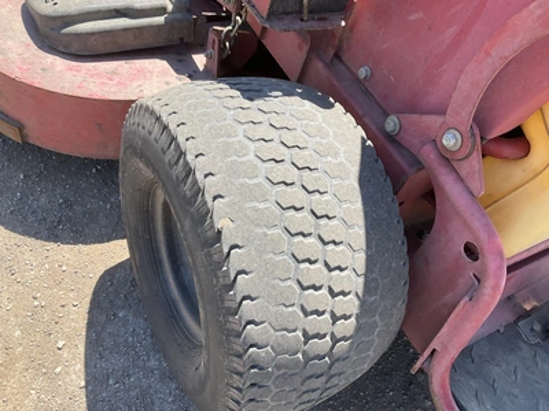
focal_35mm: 29
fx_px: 460
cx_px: 274
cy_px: 206
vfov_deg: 48.2
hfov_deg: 61.7
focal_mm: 3
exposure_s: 1/599
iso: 25
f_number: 1.8
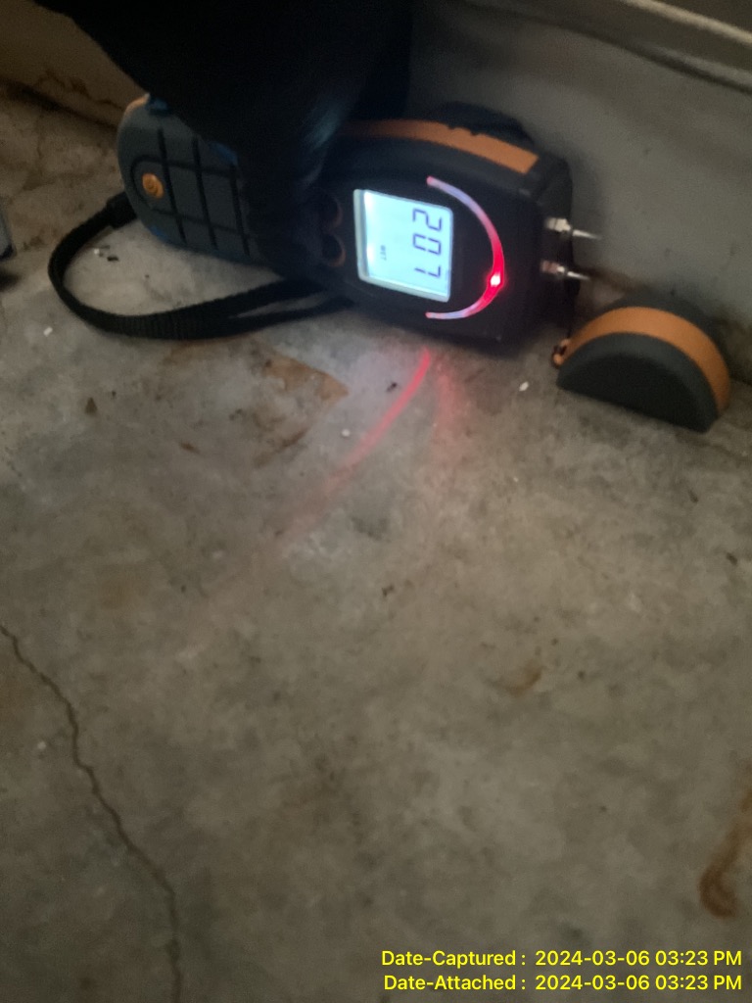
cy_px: 502
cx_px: 376
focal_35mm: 29
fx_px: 840
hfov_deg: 48.2
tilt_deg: -45.3
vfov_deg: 61.7
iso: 1600
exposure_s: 1/15
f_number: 1.8
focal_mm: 3
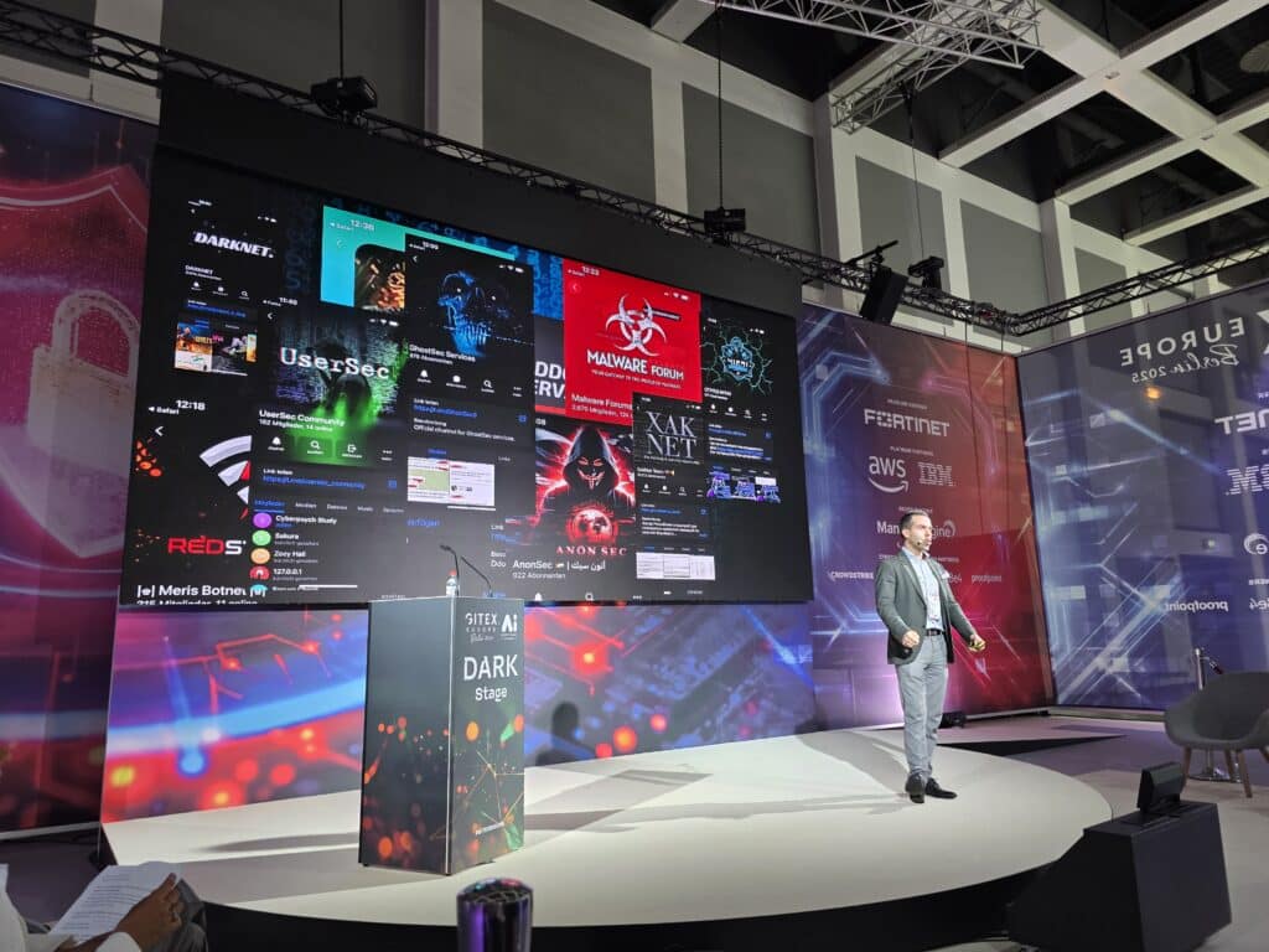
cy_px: 476
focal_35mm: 23
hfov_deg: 73.9
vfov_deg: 58.9
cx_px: 634
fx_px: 843
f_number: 1.7
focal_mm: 6.3
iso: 125
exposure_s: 1/53
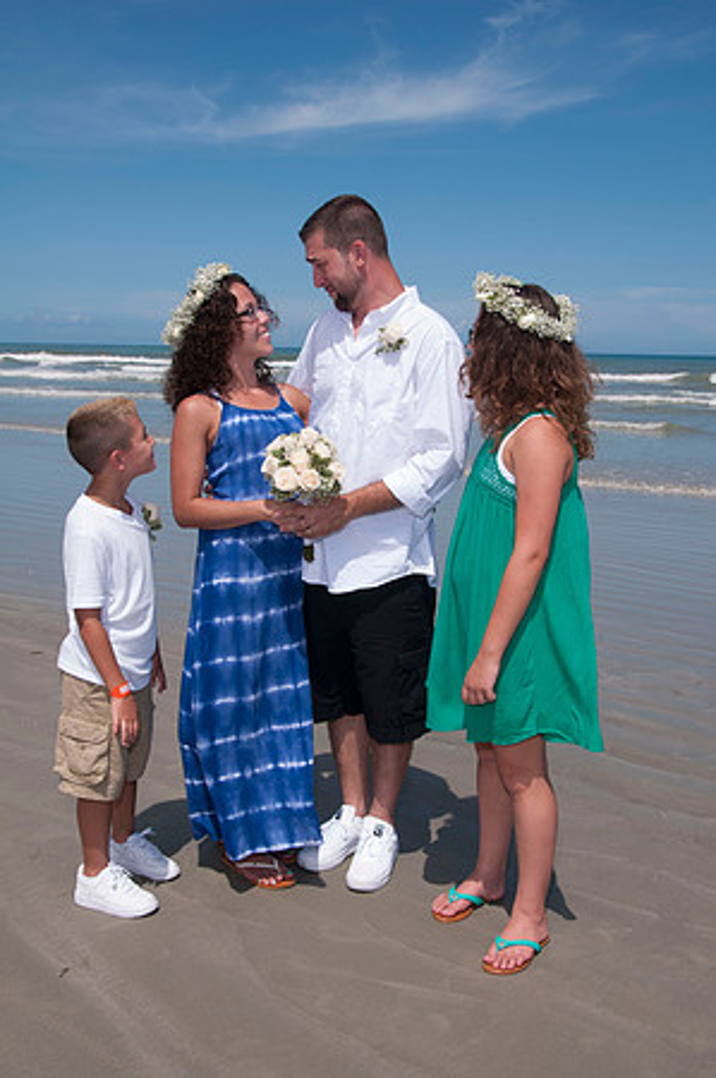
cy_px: 539
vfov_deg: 51.3
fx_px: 1121
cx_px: 358
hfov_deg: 35.4
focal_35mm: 38
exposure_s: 1/250
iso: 100
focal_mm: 25
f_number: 11
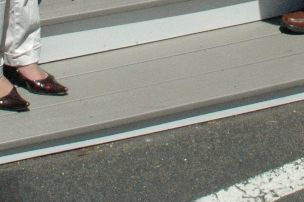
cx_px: 180
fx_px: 953
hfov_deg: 18.1
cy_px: -207
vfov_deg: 11.0
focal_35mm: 113
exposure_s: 1/1000
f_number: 18
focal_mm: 18
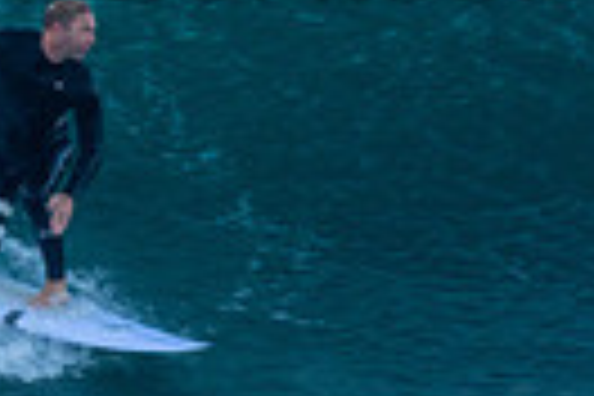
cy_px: -101
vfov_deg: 0.4
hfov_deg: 0.6
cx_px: 297
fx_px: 54380
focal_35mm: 3296
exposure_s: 1/400
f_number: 5.6
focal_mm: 500
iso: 400
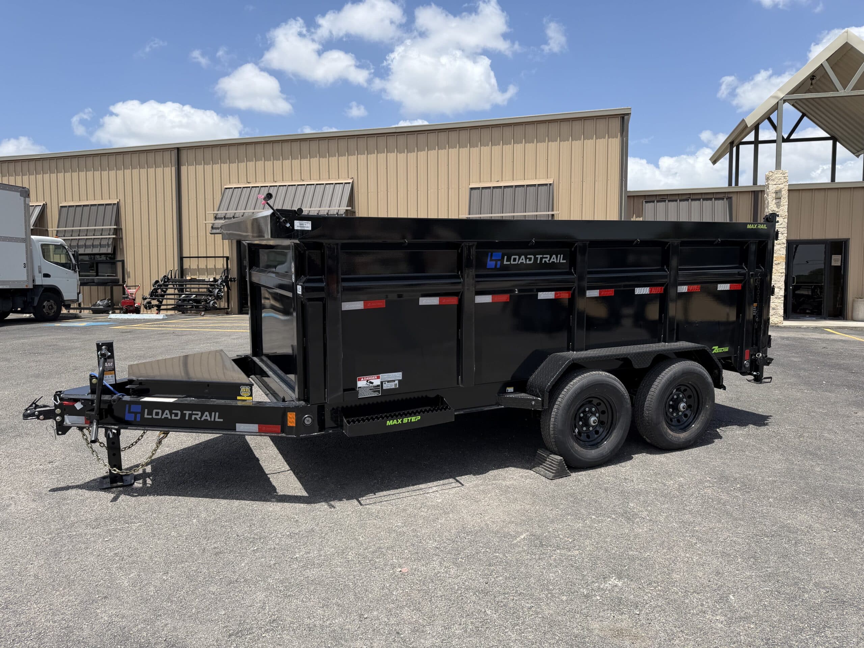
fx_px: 599
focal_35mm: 24
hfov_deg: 71.6
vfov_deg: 56.8
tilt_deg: -4.8
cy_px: 324
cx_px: 432
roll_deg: +0.6
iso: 80
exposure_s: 1/4167
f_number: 1.78
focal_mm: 6.76
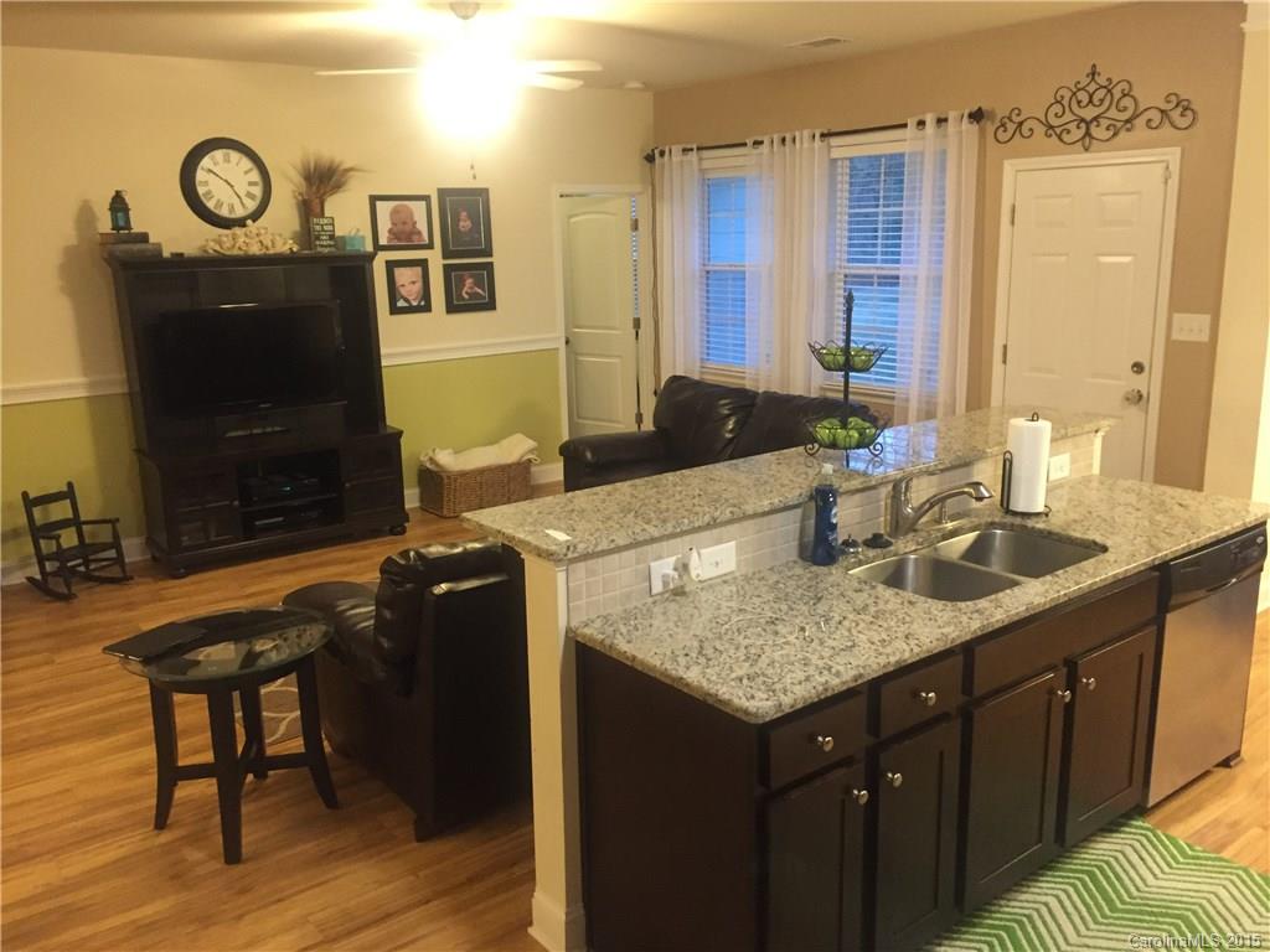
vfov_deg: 48.2
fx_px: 1064
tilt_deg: -13.7
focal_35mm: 29
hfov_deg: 61.7
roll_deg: +1.5
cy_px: 476
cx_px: 635
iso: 320
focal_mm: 4.15
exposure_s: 1/15
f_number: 2.2
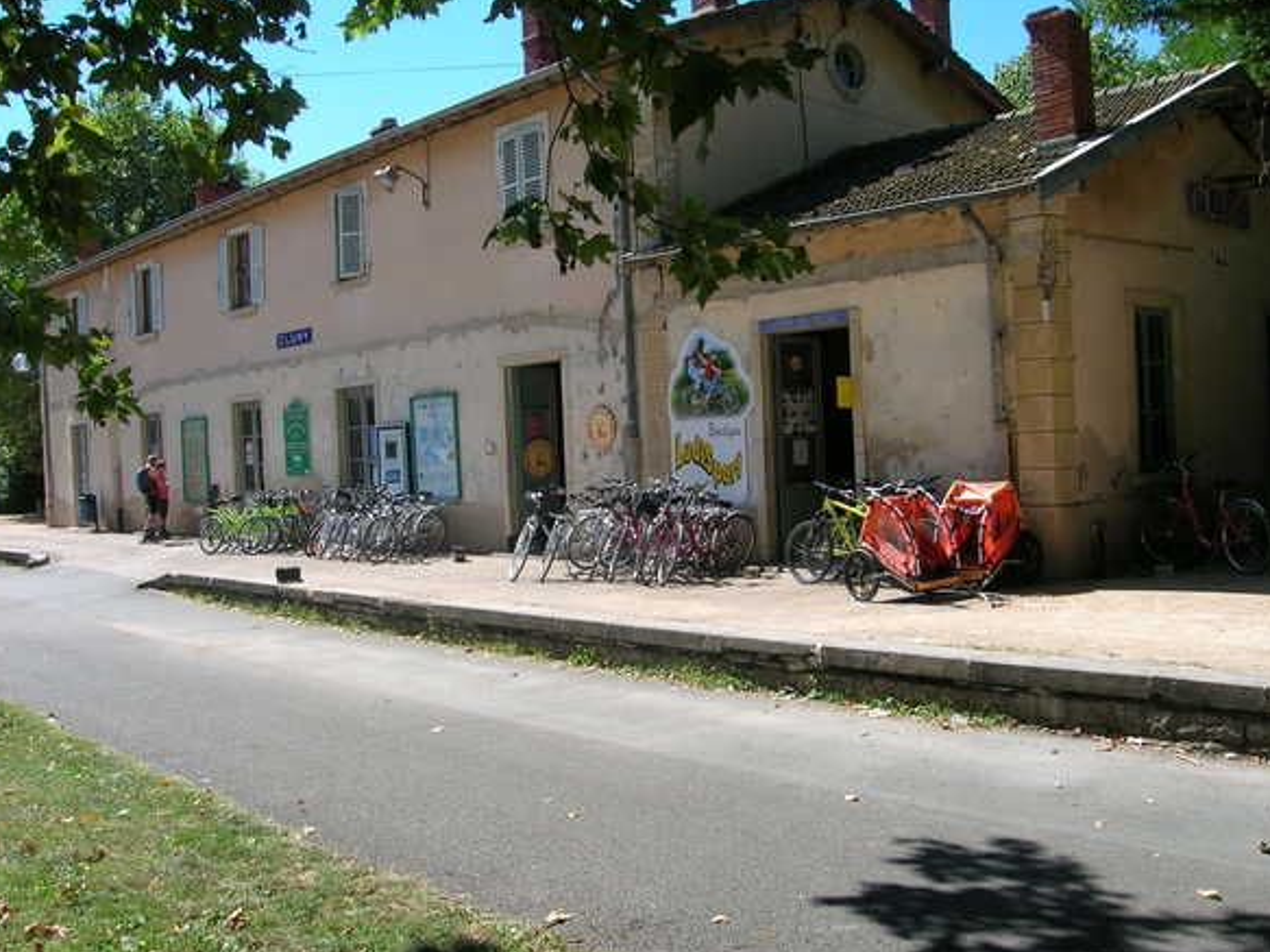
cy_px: 475
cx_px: 627
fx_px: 1284
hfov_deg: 52.6
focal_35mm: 35
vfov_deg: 40.7
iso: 50
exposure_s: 1/234
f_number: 4.9
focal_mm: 5.7
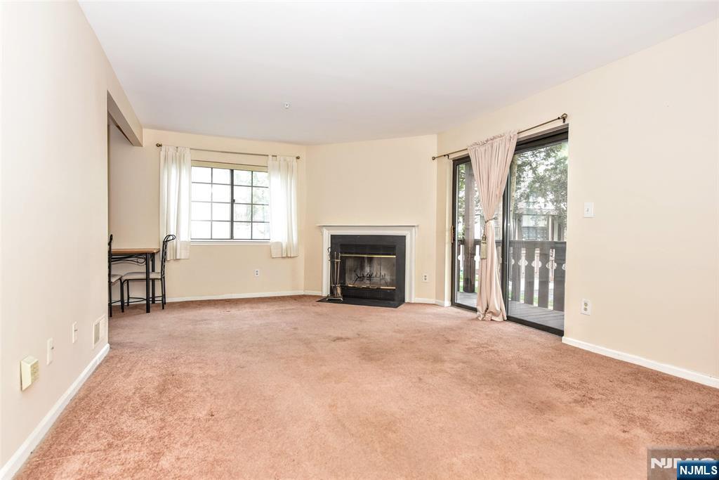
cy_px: 240
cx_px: 360
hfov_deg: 86.9
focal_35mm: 19
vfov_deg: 64.6
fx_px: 379
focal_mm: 19
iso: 800
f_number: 5
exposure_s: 1/100
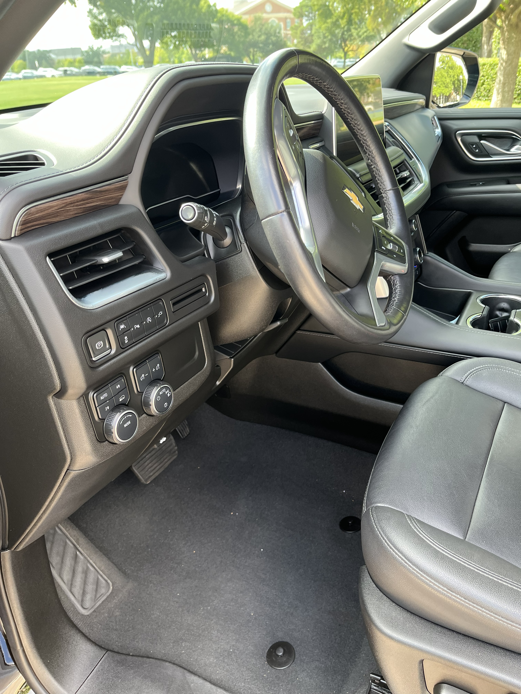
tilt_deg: -29.3
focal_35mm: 26
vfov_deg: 67.3
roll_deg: +3.8
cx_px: 260
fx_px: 522
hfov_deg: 53.1
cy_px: 347
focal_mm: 5.1
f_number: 1.6
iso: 80
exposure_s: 1/121
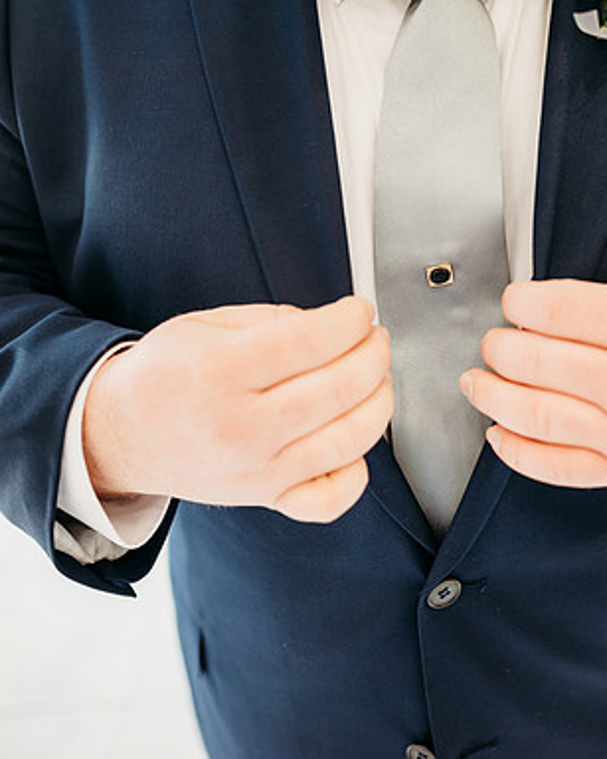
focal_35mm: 34
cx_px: 419
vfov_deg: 52.9
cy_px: 379
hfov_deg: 42.6
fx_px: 764
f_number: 1.8
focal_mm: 24
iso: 320
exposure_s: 1/160
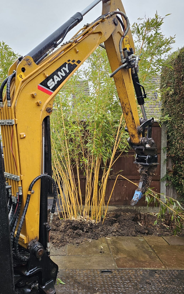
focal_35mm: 30
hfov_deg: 41.3
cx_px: 62
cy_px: 140
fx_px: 241
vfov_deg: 62.9
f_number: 1.7
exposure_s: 1/100
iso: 80
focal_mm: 6.3
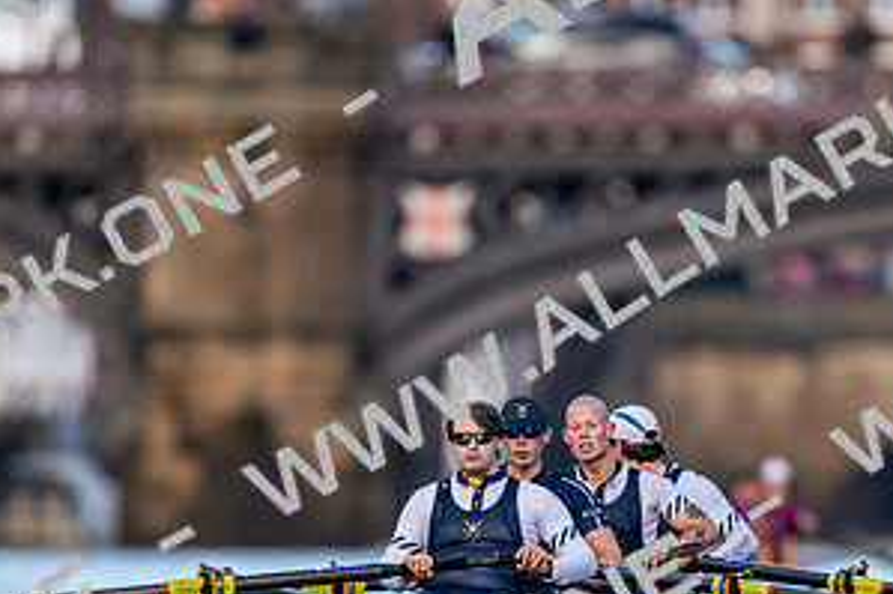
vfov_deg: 1.2
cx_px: 612
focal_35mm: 1164
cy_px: 524
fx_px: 28857
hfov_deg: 1.8
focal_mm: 600
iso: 1000
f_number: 4
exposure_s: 1/2500
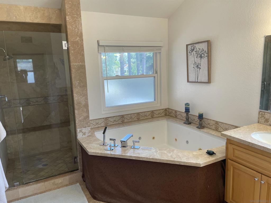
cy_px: 102
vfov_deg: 53.1
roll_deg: +1.9
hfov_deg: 67.3
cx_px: 136
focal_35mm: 26
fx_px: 204
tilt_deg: -9.5
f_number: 1.6
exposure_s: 1/120
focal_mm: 4.2
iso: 50
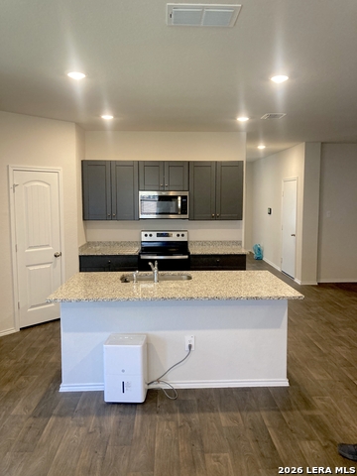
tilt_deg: -0.3
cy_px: 238
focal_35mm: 28
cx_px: 178
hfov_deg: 49.7
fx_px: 385
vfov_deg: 63.4
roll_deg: +1.4
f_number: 1.8
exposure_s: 1/60
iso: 160
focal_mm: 3.99
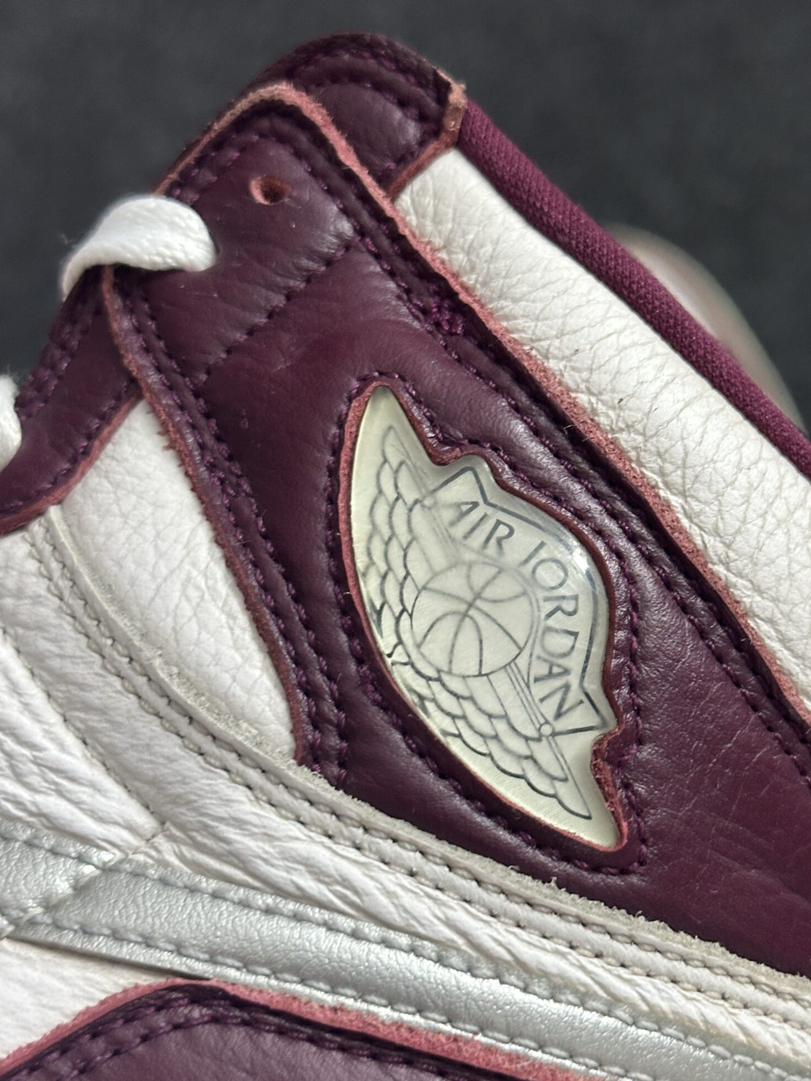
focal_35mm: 63
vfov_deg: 30.7
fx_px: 1968
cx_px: 508
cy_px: 627
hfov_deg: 23.2
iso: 200
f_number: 1.78
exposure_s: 1/50
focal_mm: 6.86
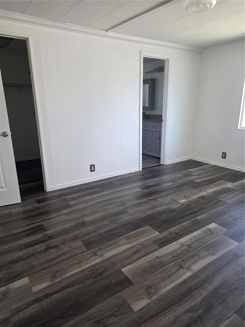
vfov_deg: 73.9
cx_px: 122
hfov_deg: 58.9
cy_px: 164
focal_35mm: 23
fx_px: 217
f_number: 1.7
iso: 200
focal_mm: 6.25
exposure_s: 1/180
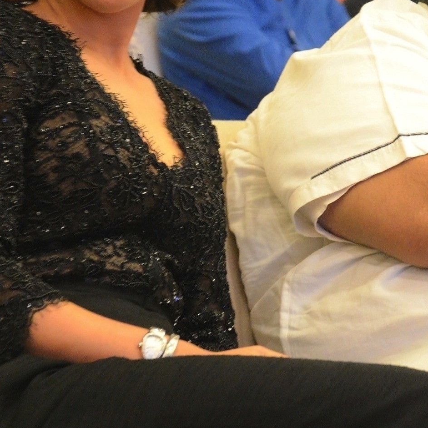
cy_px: 166
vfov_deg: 6.7
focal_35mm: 260
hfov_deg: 6.7
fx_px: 3637
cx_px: 193
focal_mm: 98
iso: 5000
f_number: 5.6
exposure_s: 1/80
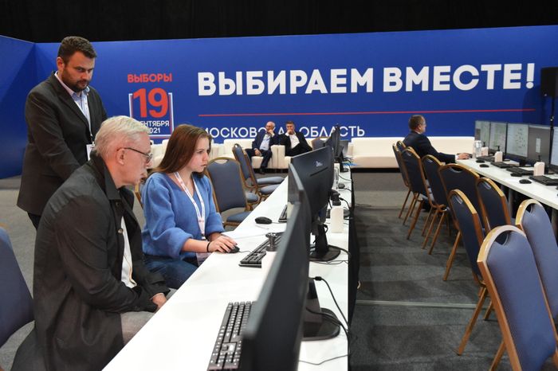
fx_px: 527
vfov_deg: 38.8
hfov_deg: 55.8
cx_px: 279
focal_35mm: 34
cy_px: 186
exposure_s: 1/800
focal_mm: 34
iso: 12800
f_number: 5
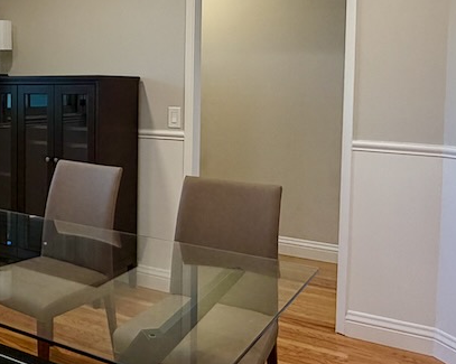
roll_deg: +0.1
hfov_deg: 39.9
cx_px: 48
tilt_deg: -3.1
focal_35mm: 43
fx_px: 580
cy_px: 114
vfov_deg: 34.5
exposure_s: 1/120
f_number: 2.2
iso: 250
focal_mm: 2.22
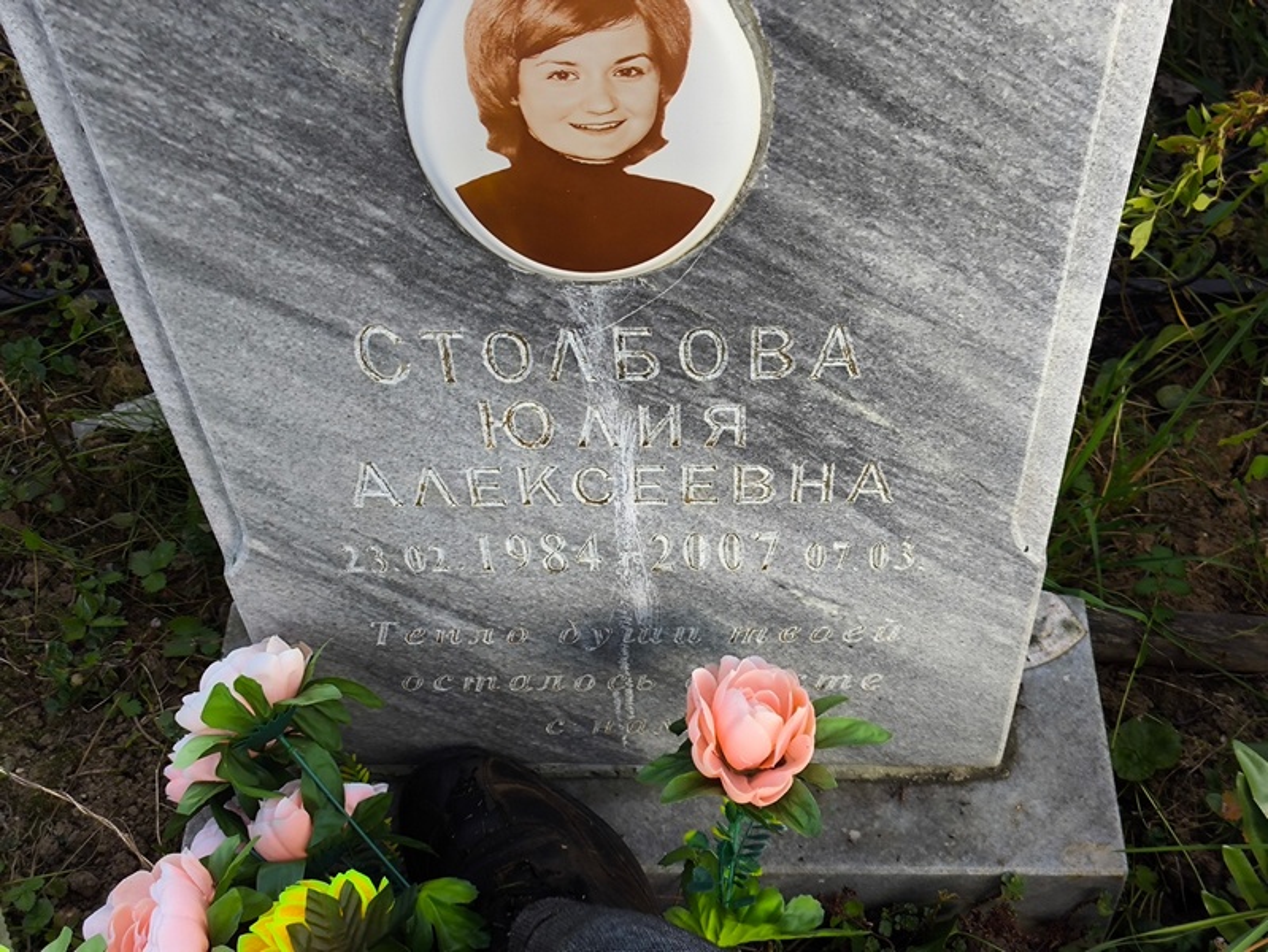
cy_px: 476
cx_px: 634
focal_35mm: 50
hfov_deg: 38.2
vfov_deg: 29.1
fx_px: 1832
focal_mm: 4.71
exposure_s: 1/386
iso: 50
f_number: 1.7
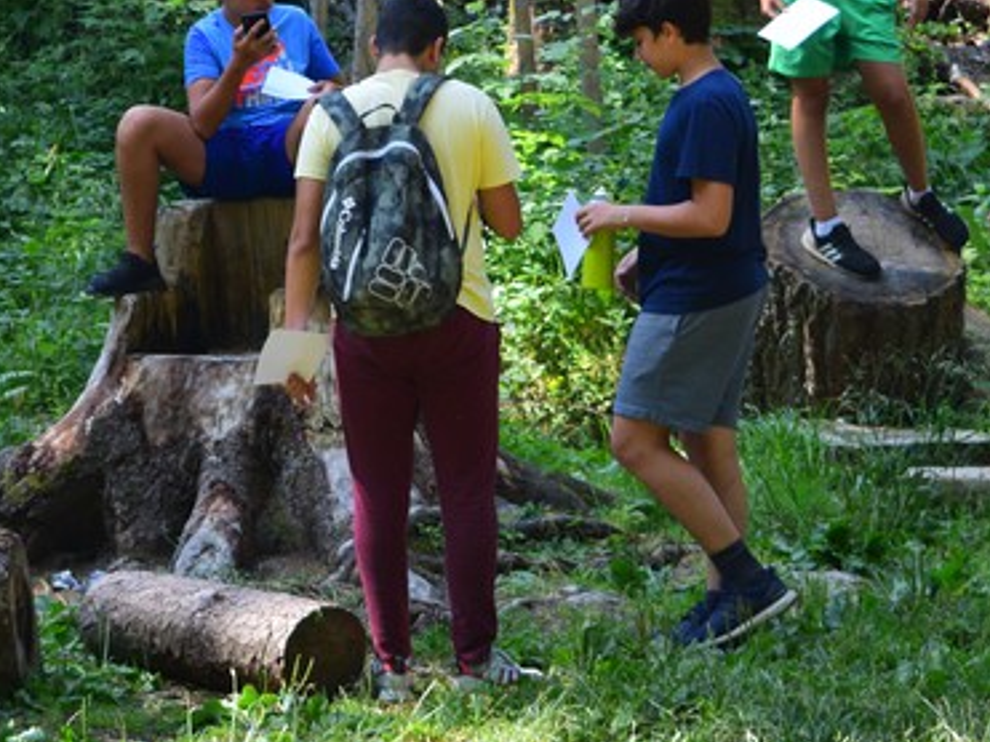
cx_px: 200
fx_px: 5689
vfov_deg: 7.4
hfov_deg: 9.9
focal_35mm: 199
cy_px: 71
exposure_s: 1/250
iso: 320
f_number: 5.6
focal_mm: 50
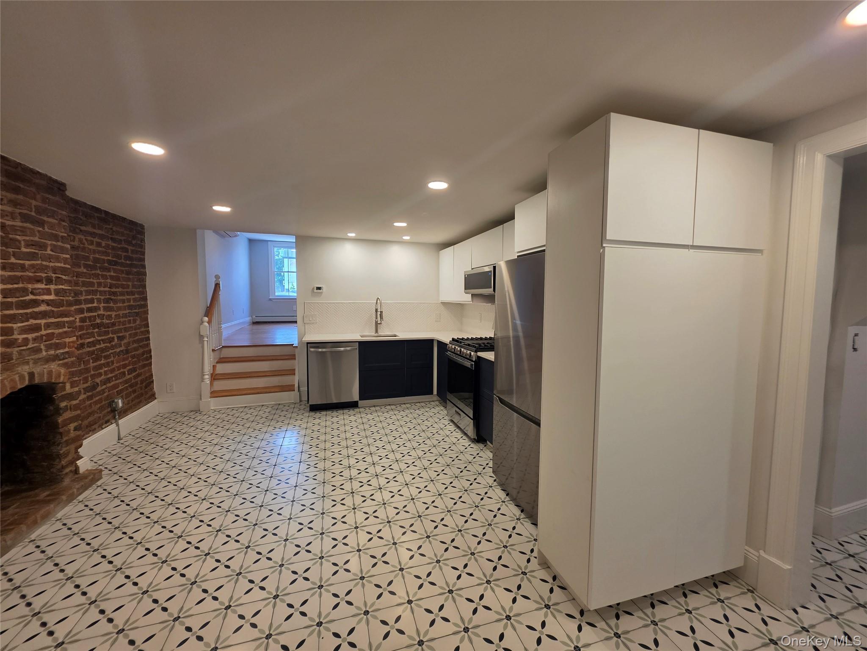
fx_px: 326
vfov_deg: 89.9
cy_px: 326
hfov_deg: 106.2
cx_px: 434
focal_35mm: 13
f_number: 1.9
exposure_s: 1/120
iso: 125
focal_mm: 2.2
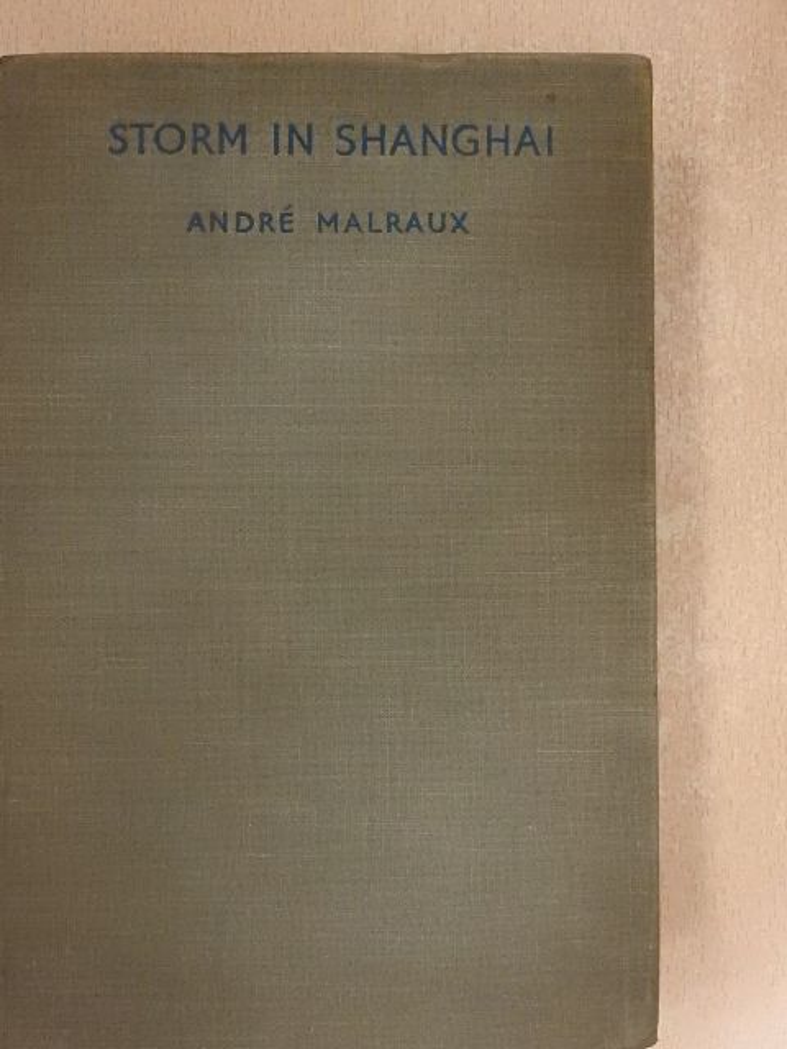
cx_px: 394
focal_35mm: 45
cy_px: 524
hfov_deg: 32.2
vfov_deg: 42.1
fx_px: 1364
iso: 1600
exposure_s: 1/80
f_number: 4
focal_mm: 8.1
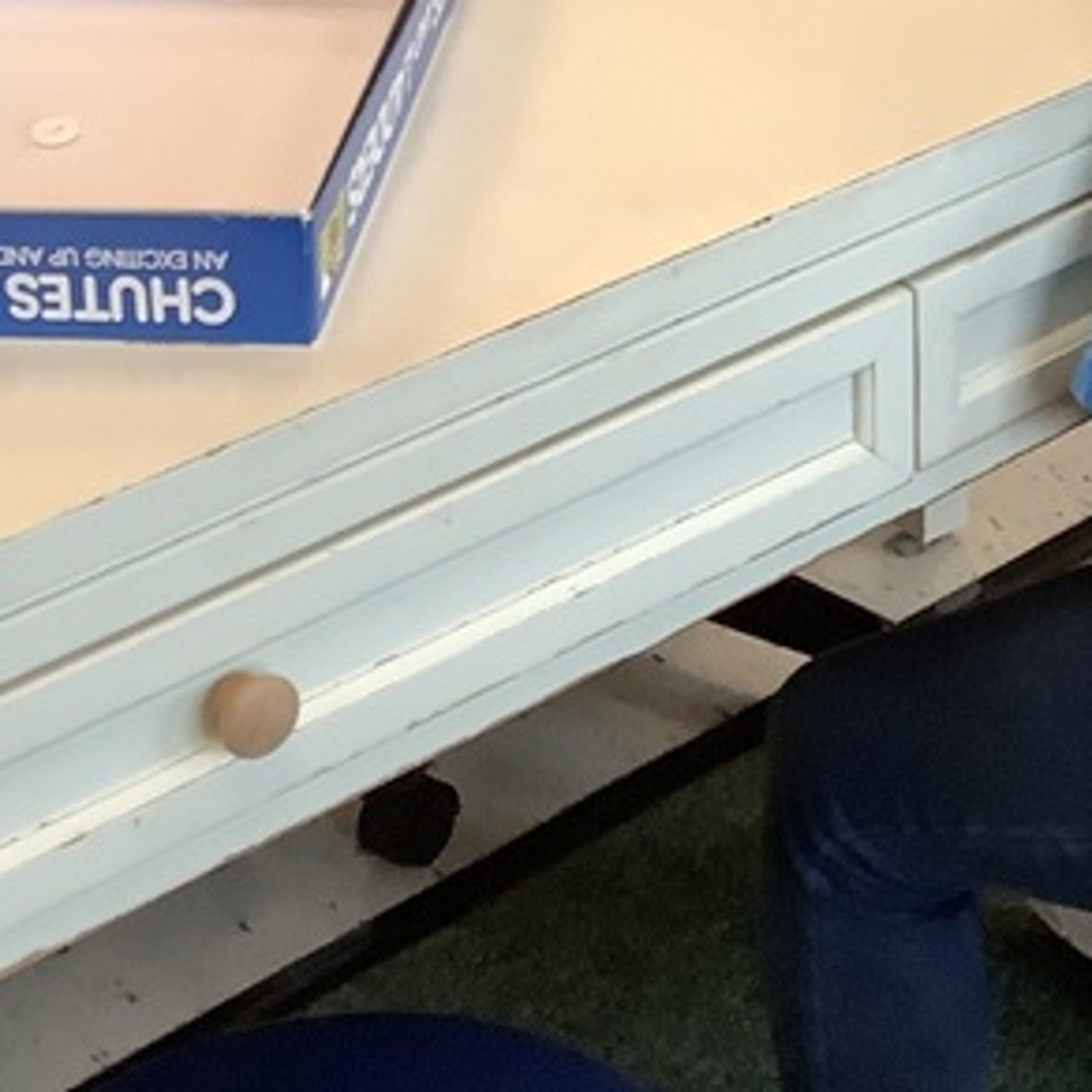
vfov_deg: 17.1
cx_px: 853
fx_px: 3426
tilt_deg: -20.0
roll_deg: +1.0
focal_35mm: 96
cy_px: -307
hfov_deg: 18.0
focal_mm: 3.3
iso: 250
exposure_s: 1/60
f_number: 2.4
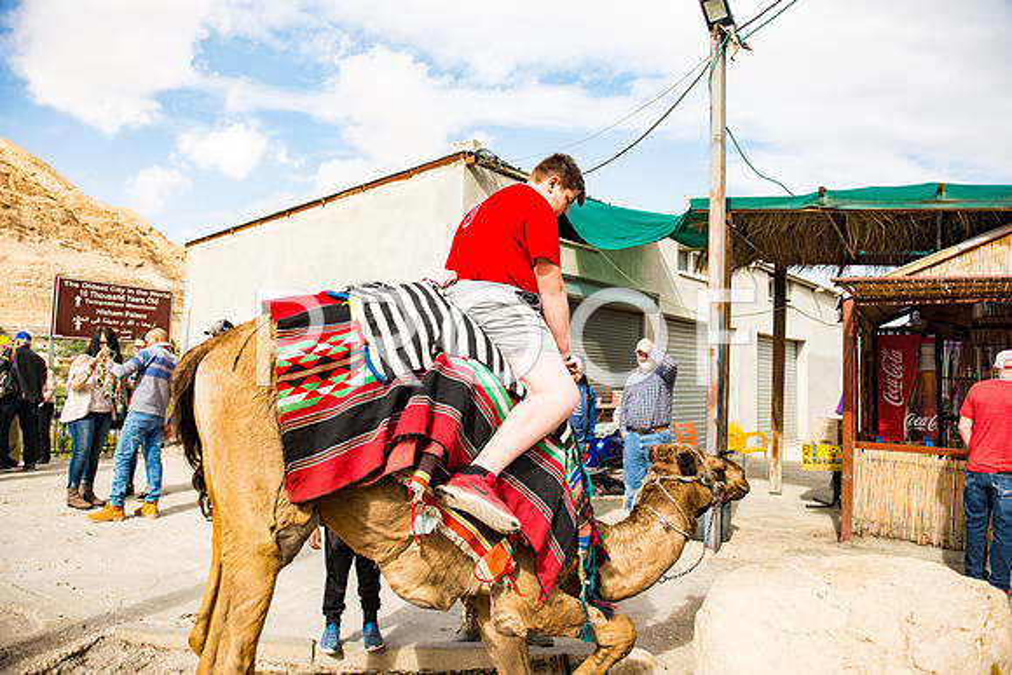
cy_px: 338
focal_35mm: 24
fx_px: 675
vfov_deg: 53.2
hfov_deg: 73.7
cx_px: 506
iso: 200
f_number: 2.8
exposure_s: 1/2500
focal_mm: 24
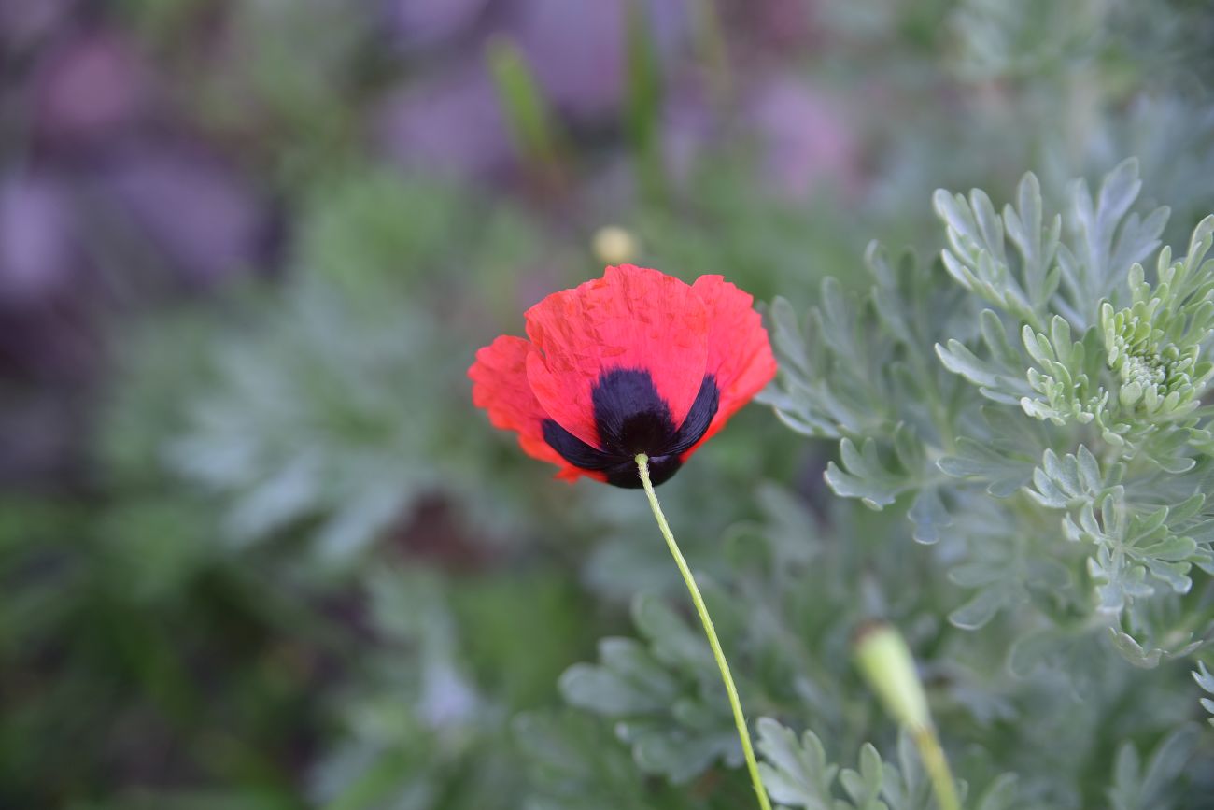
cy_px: 405
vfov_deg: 18.9
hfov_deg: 28.1
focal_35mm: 72
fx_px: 2428
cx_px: 607
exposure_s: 1/160
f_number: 4
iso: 160
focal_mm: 72
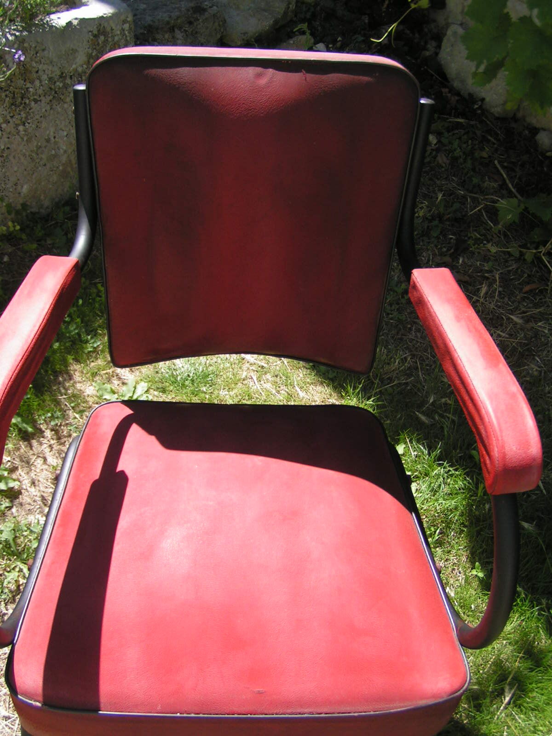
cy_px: 368
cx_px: 276
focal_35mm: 38
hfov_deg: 37.7
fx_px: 808
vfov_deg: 49.0
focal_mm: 5.8
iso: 50
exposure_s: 1/500
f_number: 2.8
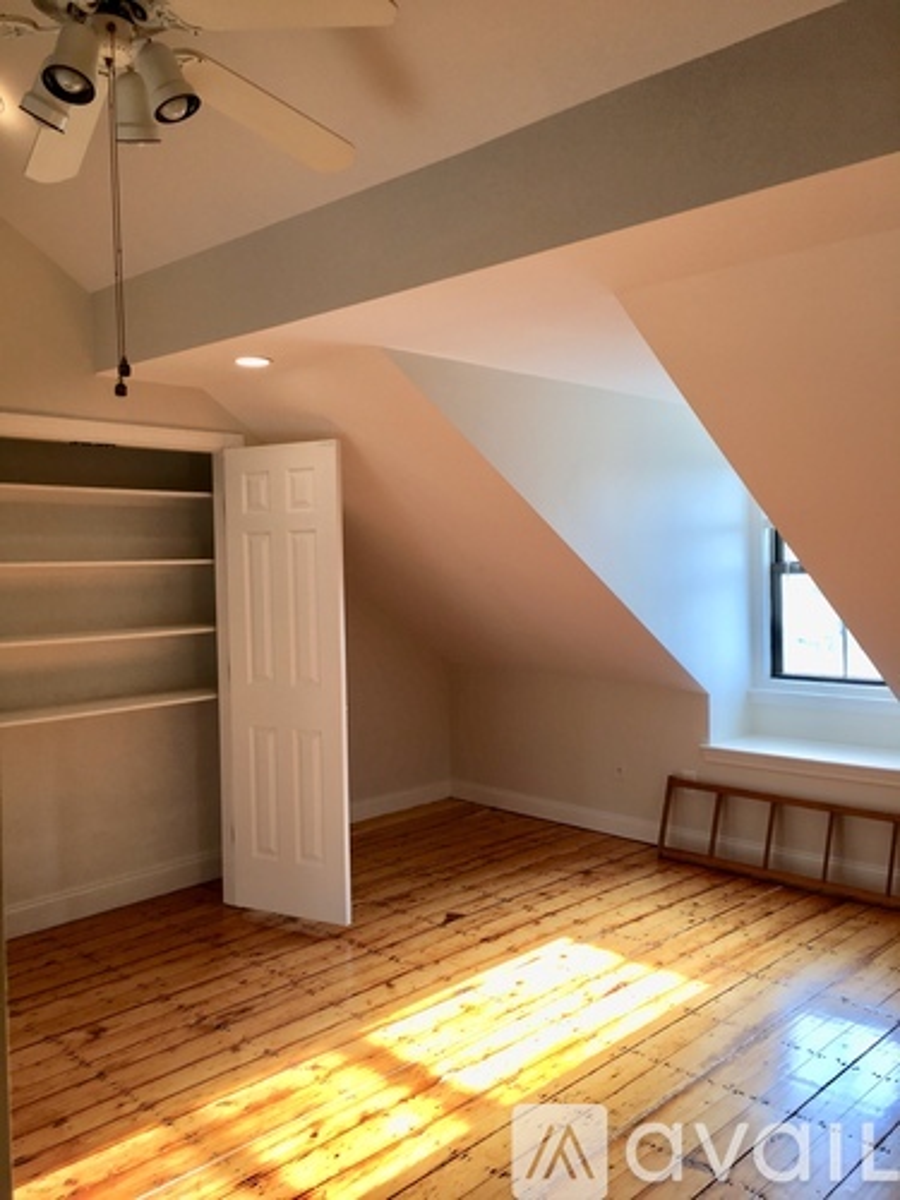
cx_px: 450
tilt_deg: -1.3
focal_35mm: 29
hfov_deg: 48.2
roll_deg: +0.4
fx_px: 1005
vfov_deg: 61.7
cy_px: 600
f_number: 2.2
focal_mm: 4.15
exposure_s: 1/120
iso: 25
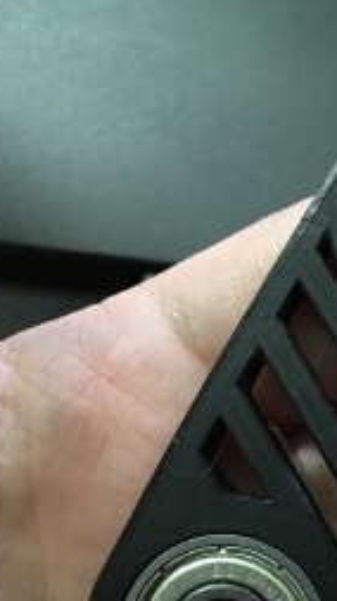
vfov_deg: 40.5
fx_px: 796
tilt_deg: -66.9
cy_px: 430
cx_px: 320
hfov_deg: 23.1
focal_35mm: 50
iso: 100
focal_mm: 4.15
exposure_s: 1/4
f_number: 2.2
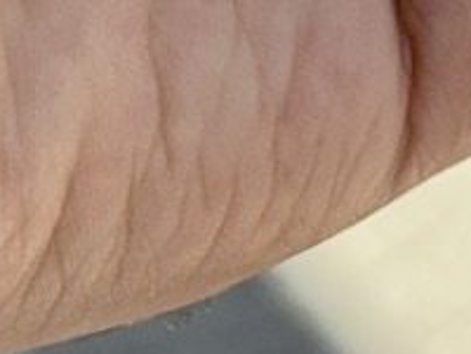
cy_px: -680
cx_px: 280
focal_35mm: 307
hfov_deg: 6.5
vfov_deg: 4.6
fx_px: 4177
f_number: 1.78
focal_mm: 6.86
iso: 64
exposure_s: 1/803
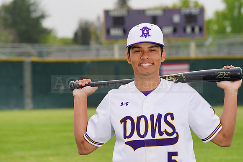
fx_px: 1411
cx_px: 122
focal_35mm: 209
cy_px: 81
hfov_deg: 9.8
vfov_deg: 6.6
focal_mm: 209
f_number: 9
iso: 160
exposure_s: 1/250
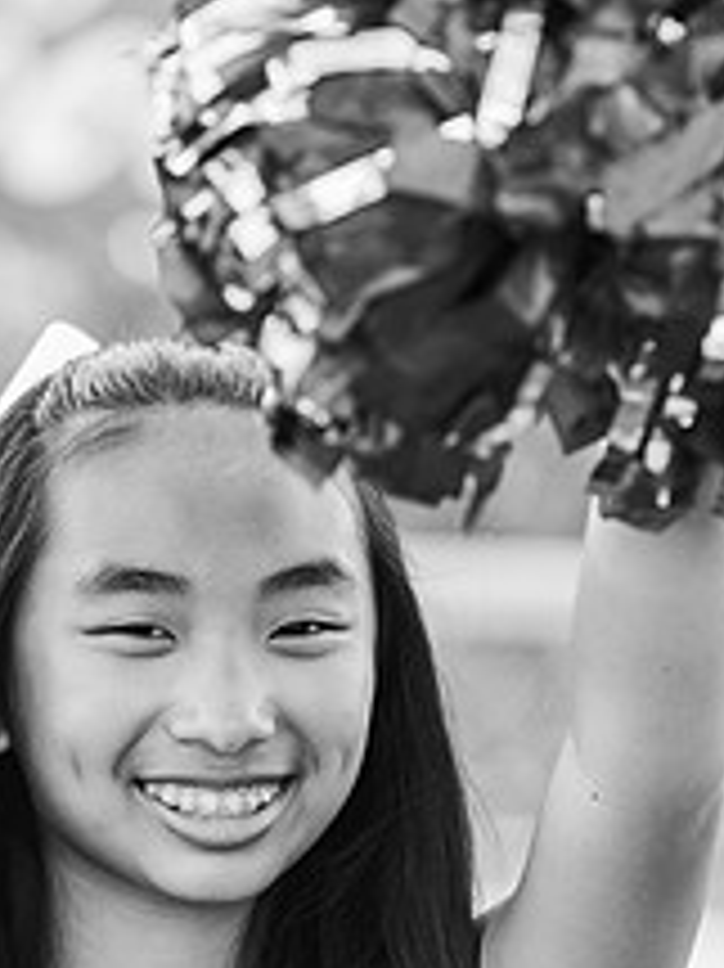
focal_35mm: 171
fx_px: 4773
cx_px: 243
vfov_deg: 11.5
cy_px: 815
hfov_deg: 8.7
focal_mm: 85
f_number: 2.8
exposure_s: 1/500
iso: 200
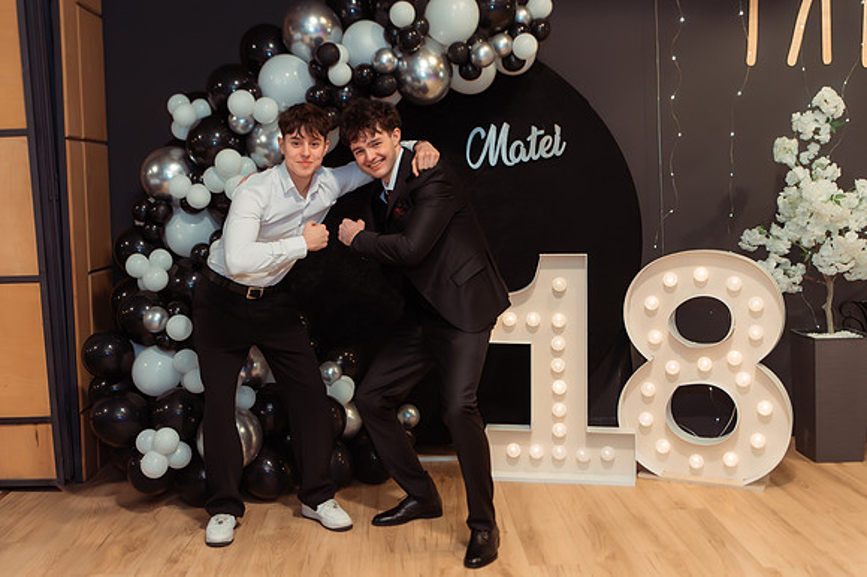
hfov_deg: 47.1
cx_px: 400
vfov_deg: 32.3
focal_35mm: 41
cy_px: 246
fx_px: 994
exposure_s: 1/125
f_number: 3.2
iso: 3200
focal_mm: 36
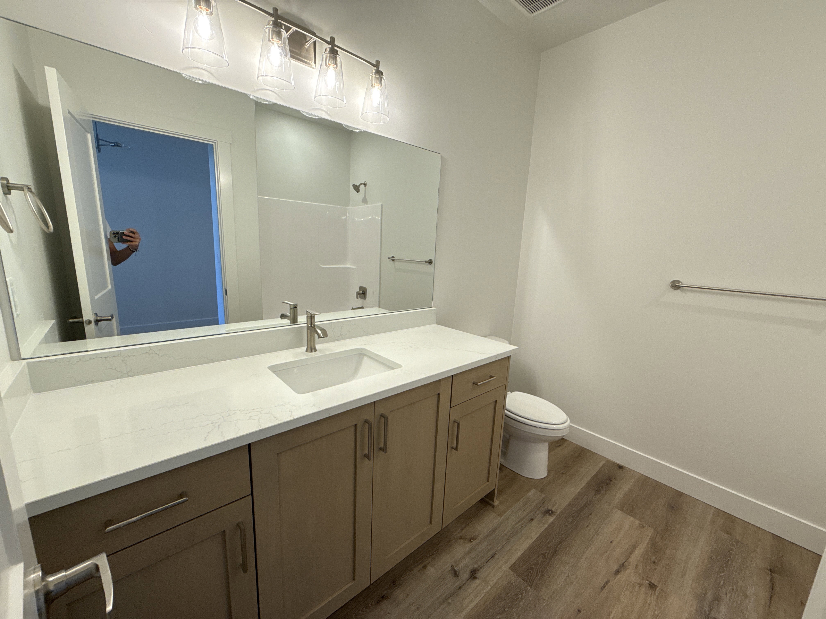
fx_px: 334
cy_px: 310
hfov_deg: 102.1
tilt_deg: -10.3
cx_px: 413
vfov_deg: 85.7
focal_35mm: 14
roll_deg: -2.2
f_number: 2.2
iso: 100
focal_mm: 2.22
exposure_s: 1/120
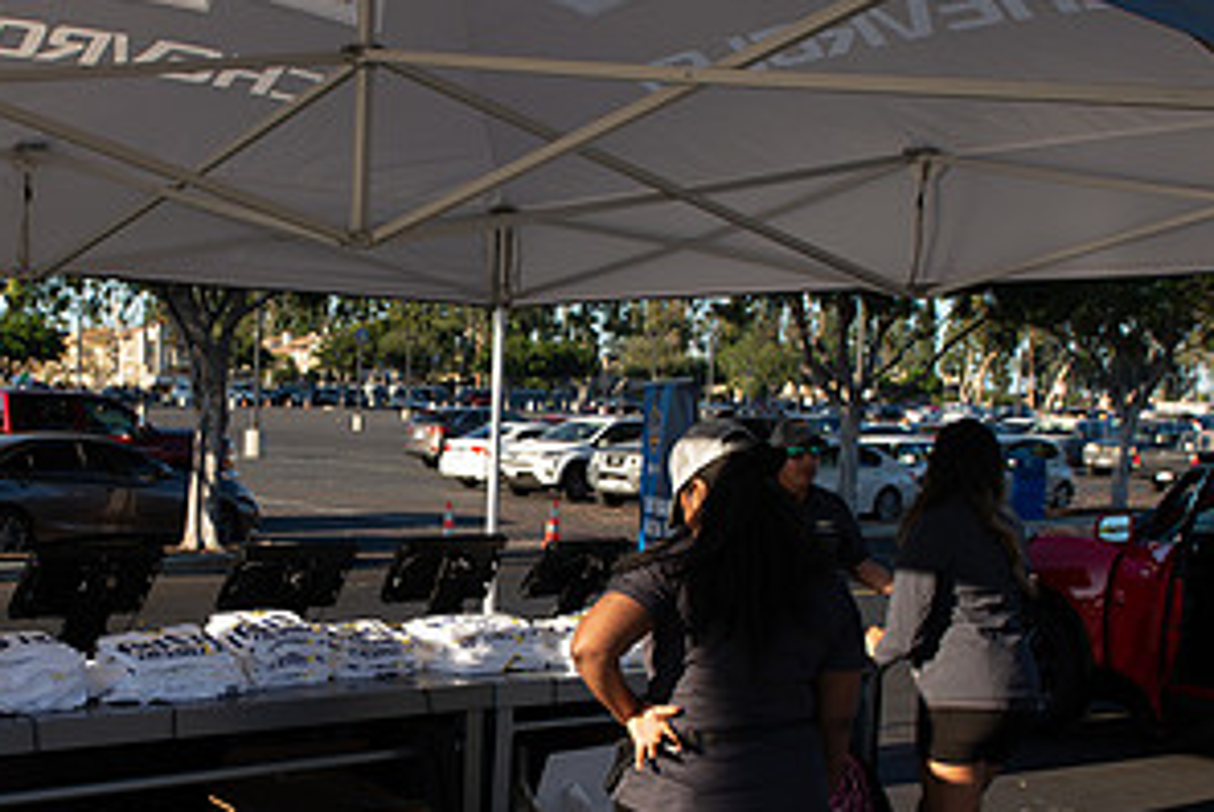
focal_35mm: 47
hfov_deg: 41.2
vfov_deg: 28.5
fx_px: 1586
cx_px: 377
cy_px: 560
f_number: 4.5
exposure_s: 1/1000
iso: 200
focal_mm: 24
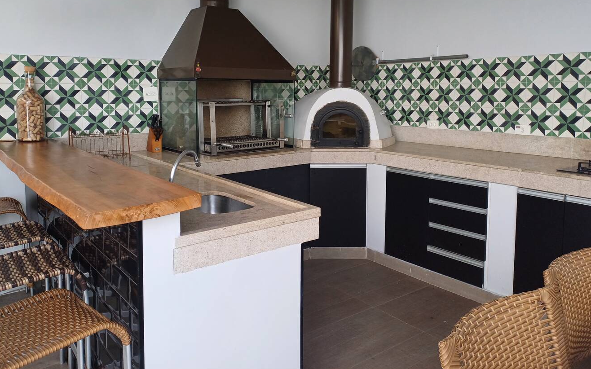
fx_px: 467
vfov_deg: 42.7
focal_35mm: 29
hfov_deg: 64.6
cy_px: 129
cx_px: 275
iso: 50
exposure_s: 1/120
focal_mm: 4.65
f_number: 1.8
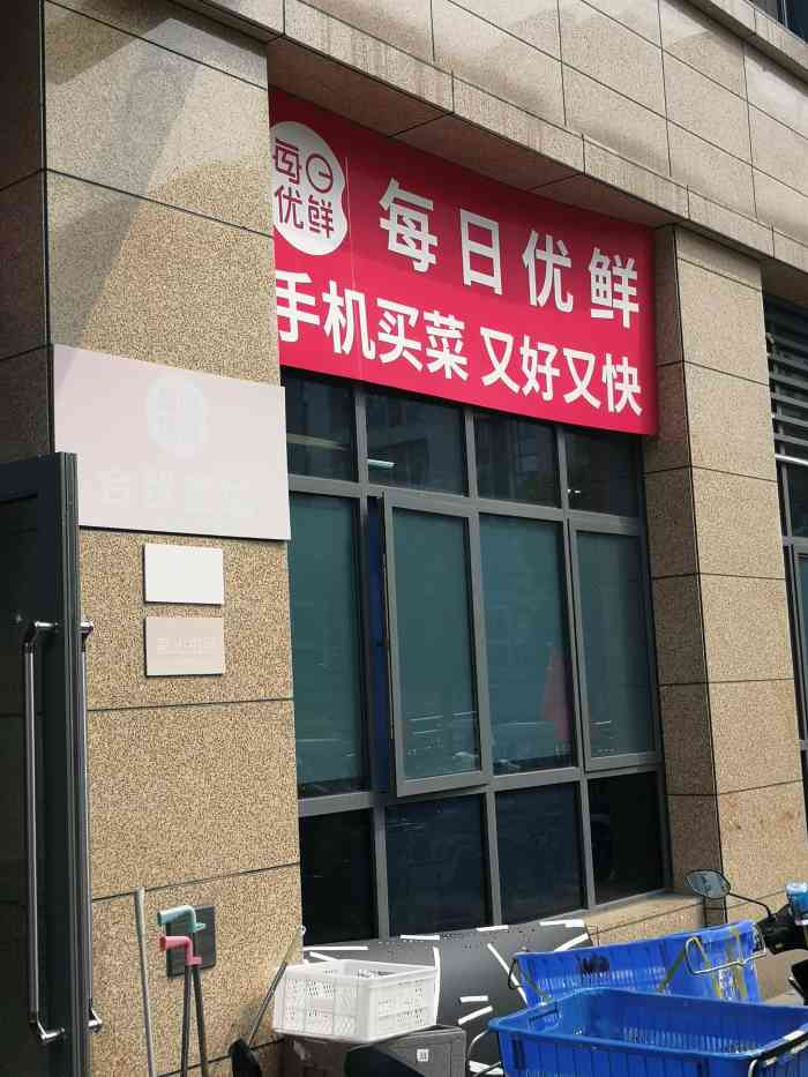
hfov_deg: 33.6
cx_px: 404
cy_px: 538
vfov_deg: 43.8
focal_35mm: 43
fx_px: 1338
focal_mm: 3.95
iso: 50
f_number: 1.8
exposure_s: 1/1000
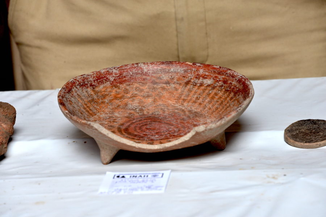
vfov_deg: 4.6
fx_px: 2716
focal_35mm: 300
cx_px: 163
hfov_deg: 6.9
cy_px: 108
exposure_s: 1/60
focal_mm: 300
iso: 320
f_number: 11
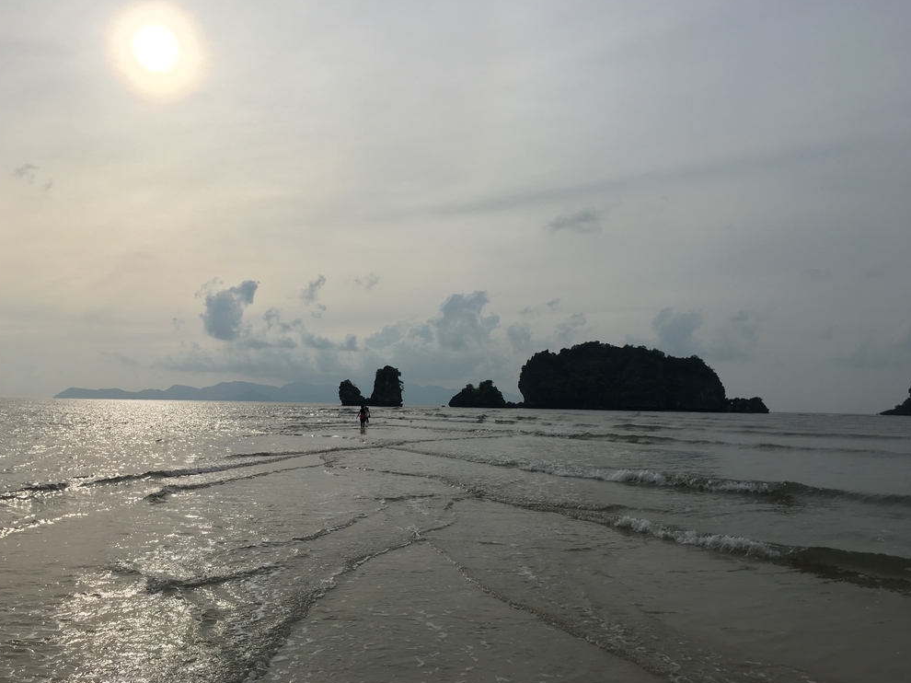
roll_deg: -2.0
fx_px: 789
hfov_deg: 60.0
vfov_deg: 46.8
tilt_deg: +7.6
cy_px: 342
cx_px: 443
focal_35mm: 30
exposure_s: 1/2653
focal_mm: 4.15
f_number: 2.2
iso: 25
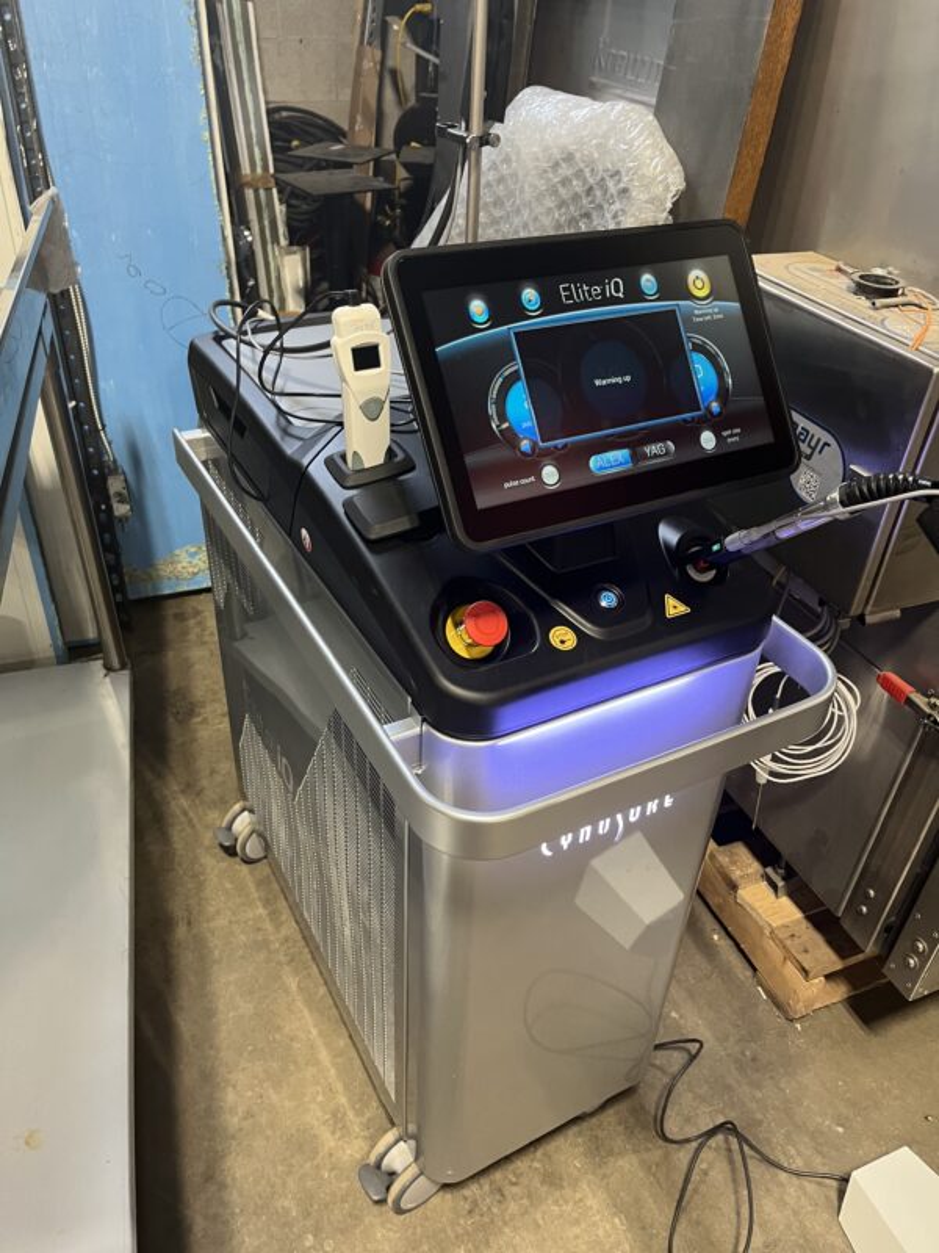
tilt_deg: -34.9
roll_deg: -2.2
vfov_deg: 67.3
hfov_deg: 53.1
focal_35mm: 26
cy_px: 626
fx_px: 940
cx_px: 470
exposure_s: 1/60
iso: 320
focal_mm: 5.1
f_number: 1.6
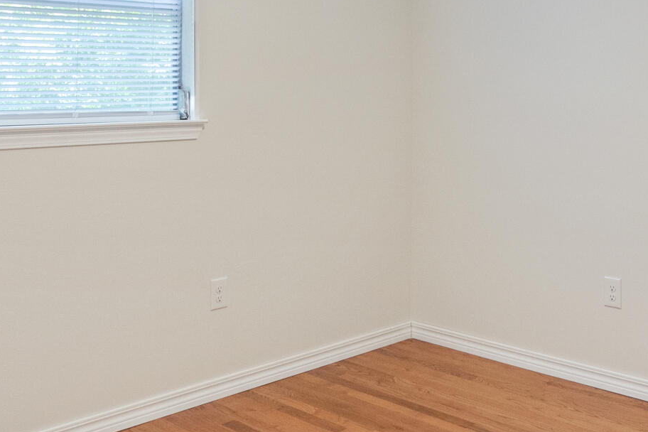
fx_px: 828
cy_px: 97
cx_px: 426
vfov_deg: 28.7
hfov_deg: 42.2
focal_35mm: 46
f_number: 8
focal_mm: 14
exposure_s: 1/25
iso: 1600
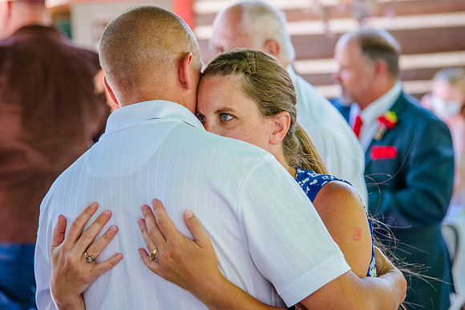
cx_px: 232
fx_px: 1636
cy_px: 114
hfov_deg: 16.2
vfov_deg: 10.8
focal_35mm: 127
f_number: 4
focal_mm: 100
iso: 1600
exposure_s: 1/320
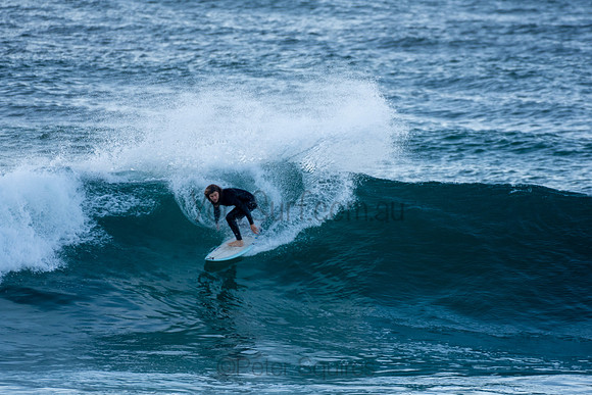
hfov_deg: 2.7
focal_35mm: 750
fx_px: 12336
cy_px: 198
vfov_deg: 1.8
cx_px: 296
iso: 320
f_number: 5.6
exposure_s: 1/250
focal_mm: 500
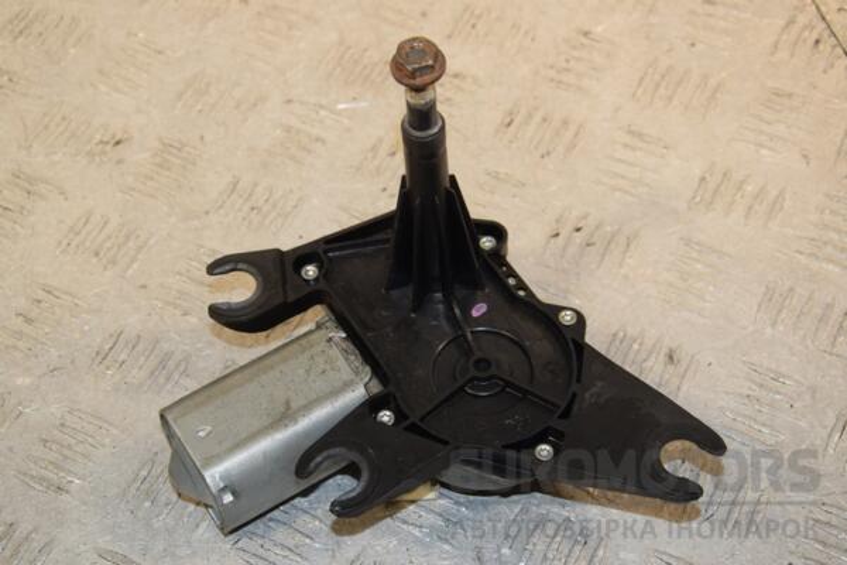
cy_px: 282
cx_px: 424
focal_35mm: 75
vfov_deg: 18.2
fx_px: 1764
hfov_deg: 27.0
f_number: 7.1
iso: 800
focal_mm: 50
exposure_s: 1/200
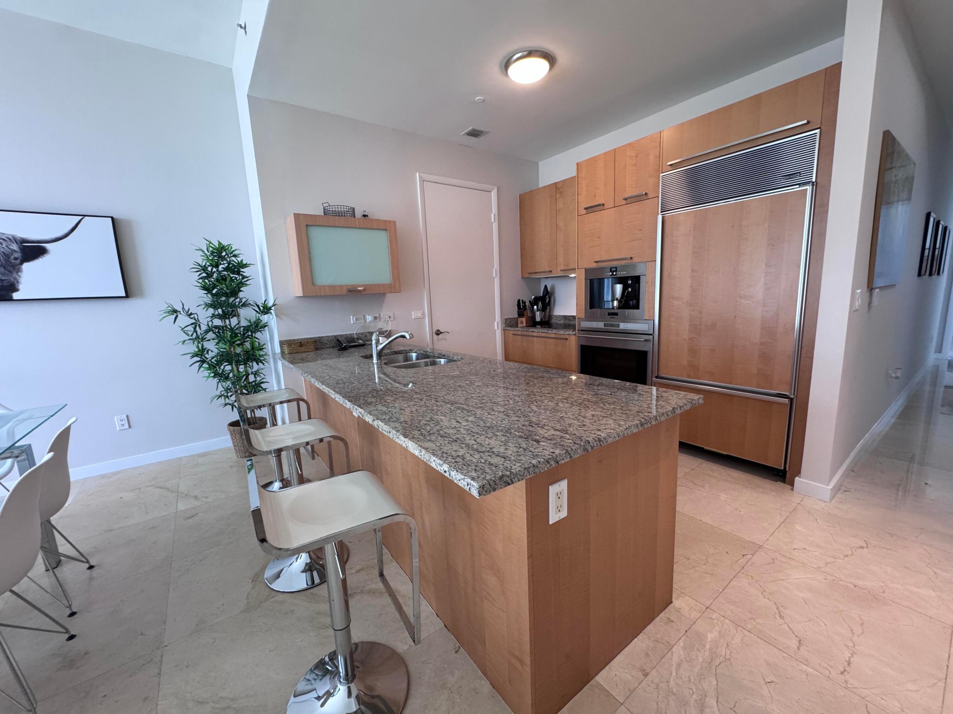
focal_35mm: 14
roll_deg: +1.2
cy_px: 357
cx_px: 476
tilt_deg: -8.8
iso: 250
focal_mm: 2.22
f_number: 2.2
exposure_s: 1/120
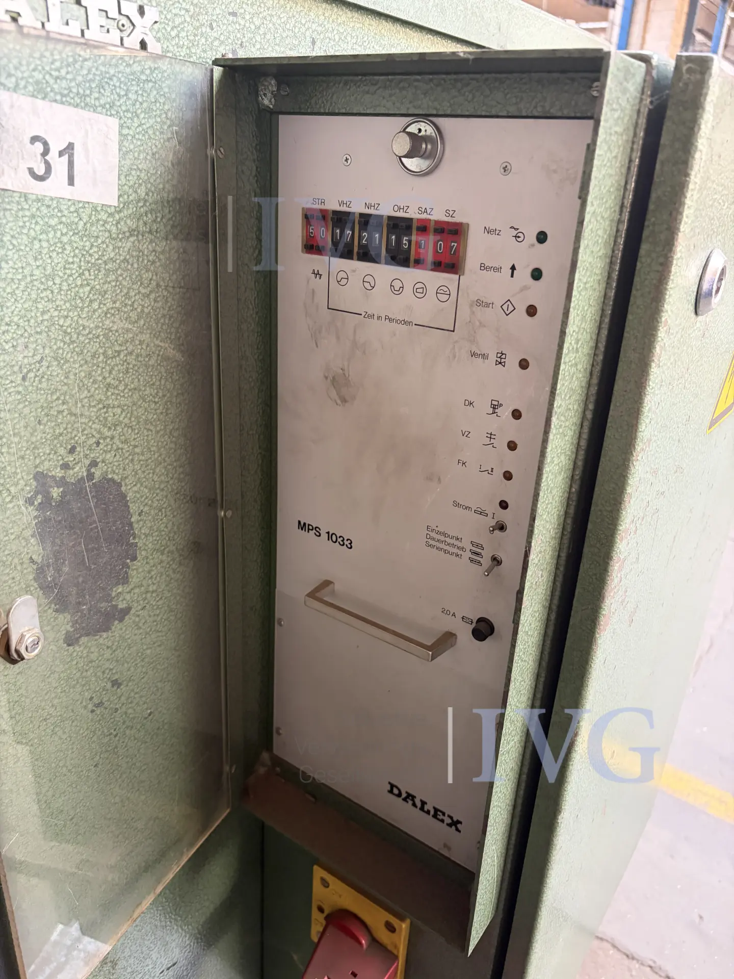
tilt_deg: -23.9
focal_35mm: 26
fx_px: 735
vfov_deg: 67.3
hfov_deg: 53.1
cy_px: 490
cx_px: 367
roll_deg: -3.9
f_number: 1.6
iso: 250
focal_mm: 5.96
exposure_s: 1/60
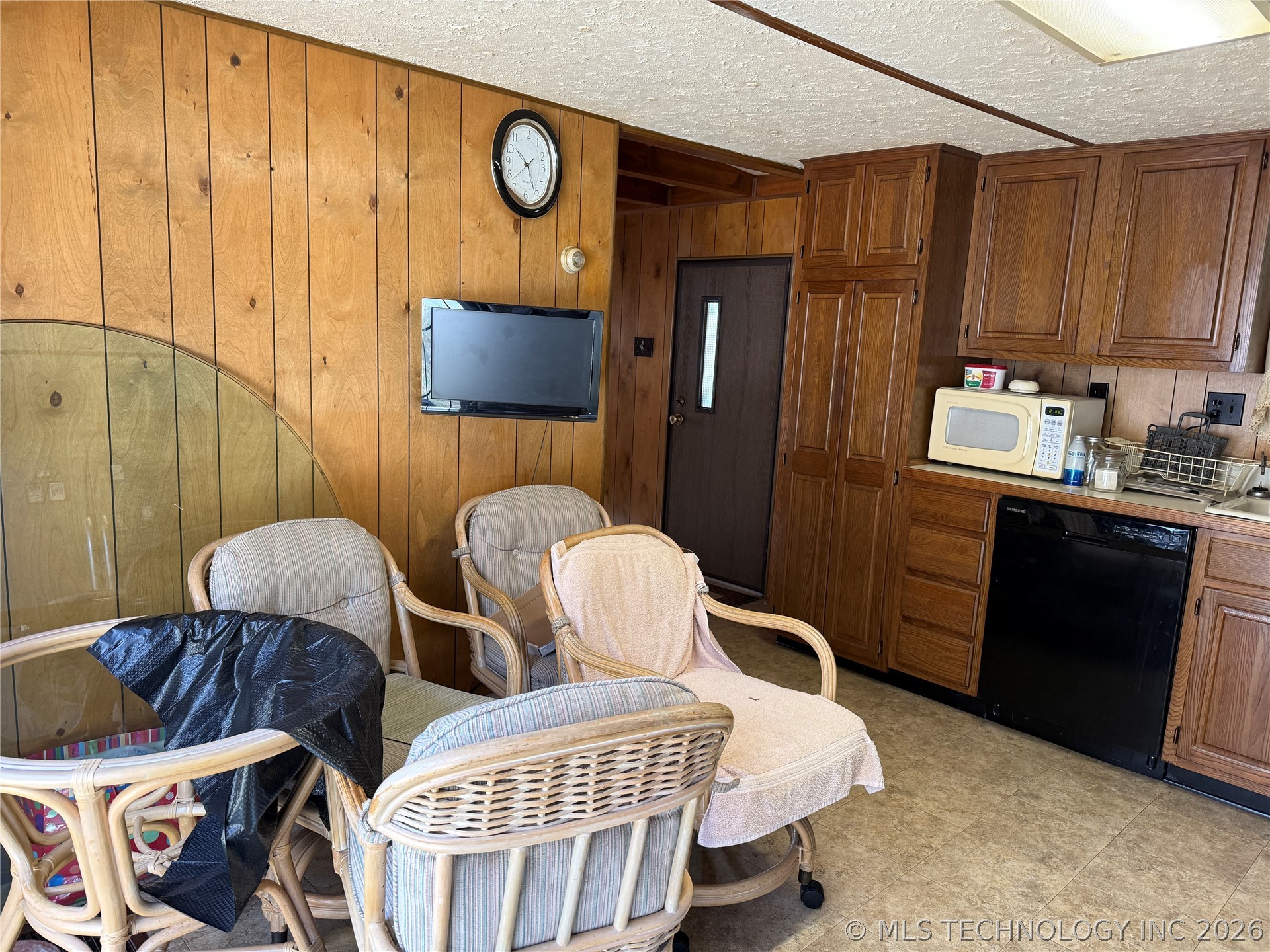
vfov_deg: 56.8
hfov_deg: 71.6
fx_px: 881
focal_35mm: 24
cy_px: 476
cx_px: 635
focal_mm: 6.76
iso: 200
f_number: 1.78
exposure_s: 1/86
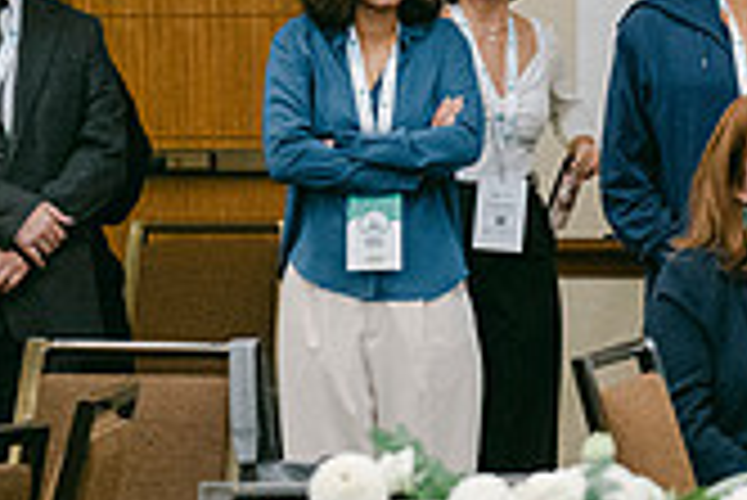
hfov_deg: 7.7
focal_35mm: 262
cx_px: 1107
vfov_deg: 5.3
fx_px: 5441
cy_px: 313
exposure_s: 1/125
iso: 2500
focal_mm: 50
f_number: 2.8
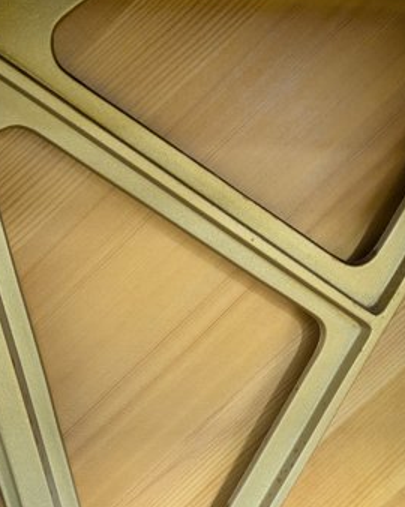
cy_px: 354
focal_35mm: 52
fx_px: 780
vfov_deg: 35.5
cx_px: 121
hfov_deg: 28.8
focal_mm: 5.43
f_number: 1.89
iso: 1468
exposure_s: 1/25
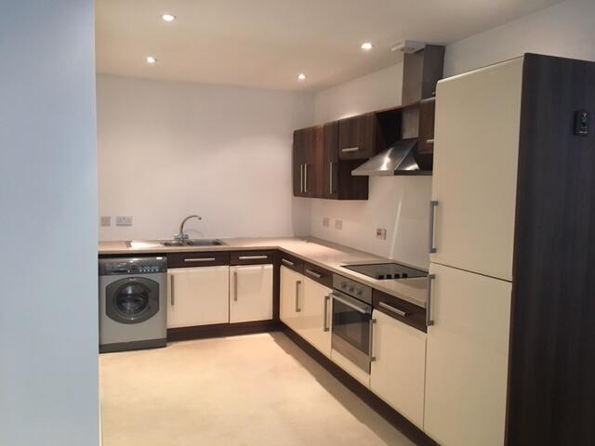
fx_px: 498
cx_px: 298
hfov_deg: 61.7
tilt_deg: -3.6
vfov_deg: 48.2
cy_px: 223
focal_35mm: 29
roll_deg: -0.7
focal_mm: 4.15
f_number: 2.2
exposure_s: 1/33
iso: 200
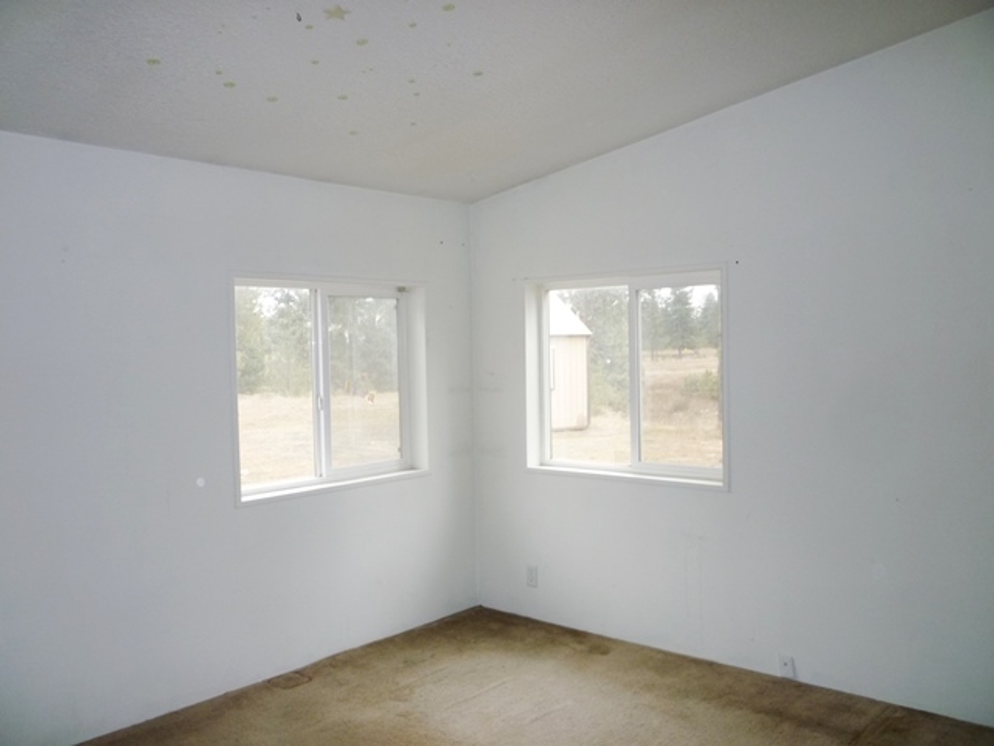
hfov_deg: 61.7
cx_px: 497
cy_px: 373
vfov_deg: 48.2
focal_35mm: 29
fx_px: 833
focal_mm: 5.2
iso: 125
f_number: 3.3
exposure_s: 1/30
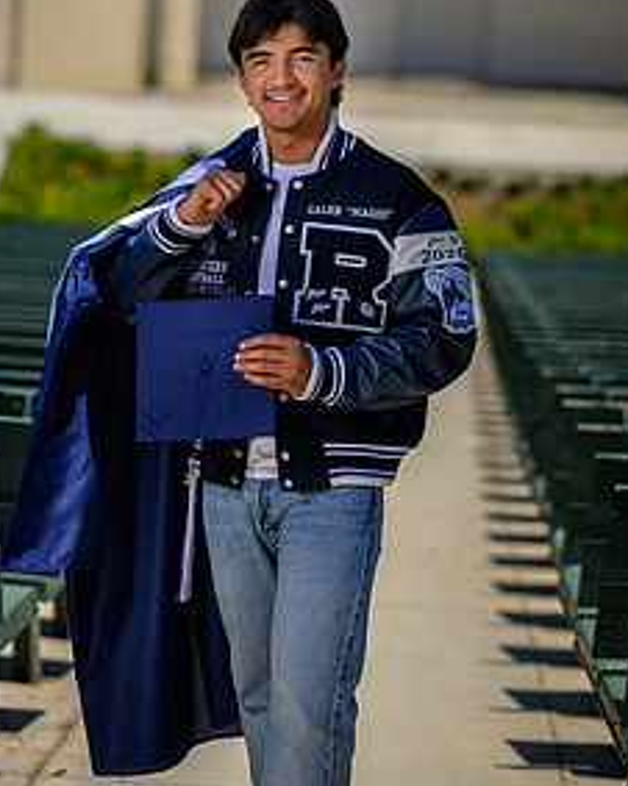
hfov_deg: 12.1
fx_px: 2954
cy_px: 417
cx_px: 239
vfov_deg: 15.2
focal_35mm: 127
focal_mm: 85
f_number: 2.2
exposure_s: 1/4000
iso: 100
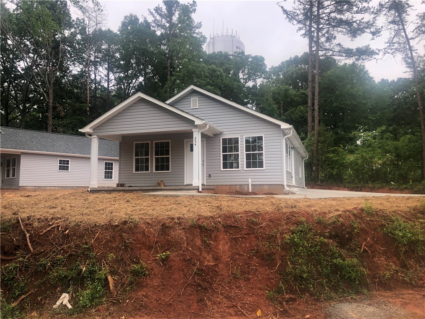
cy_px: 160
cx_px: 212
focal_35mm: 29
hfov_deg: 61.7
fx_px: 356
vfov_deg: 48.2
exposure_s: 1/122
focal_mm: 3.99
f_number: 1.8
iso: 25
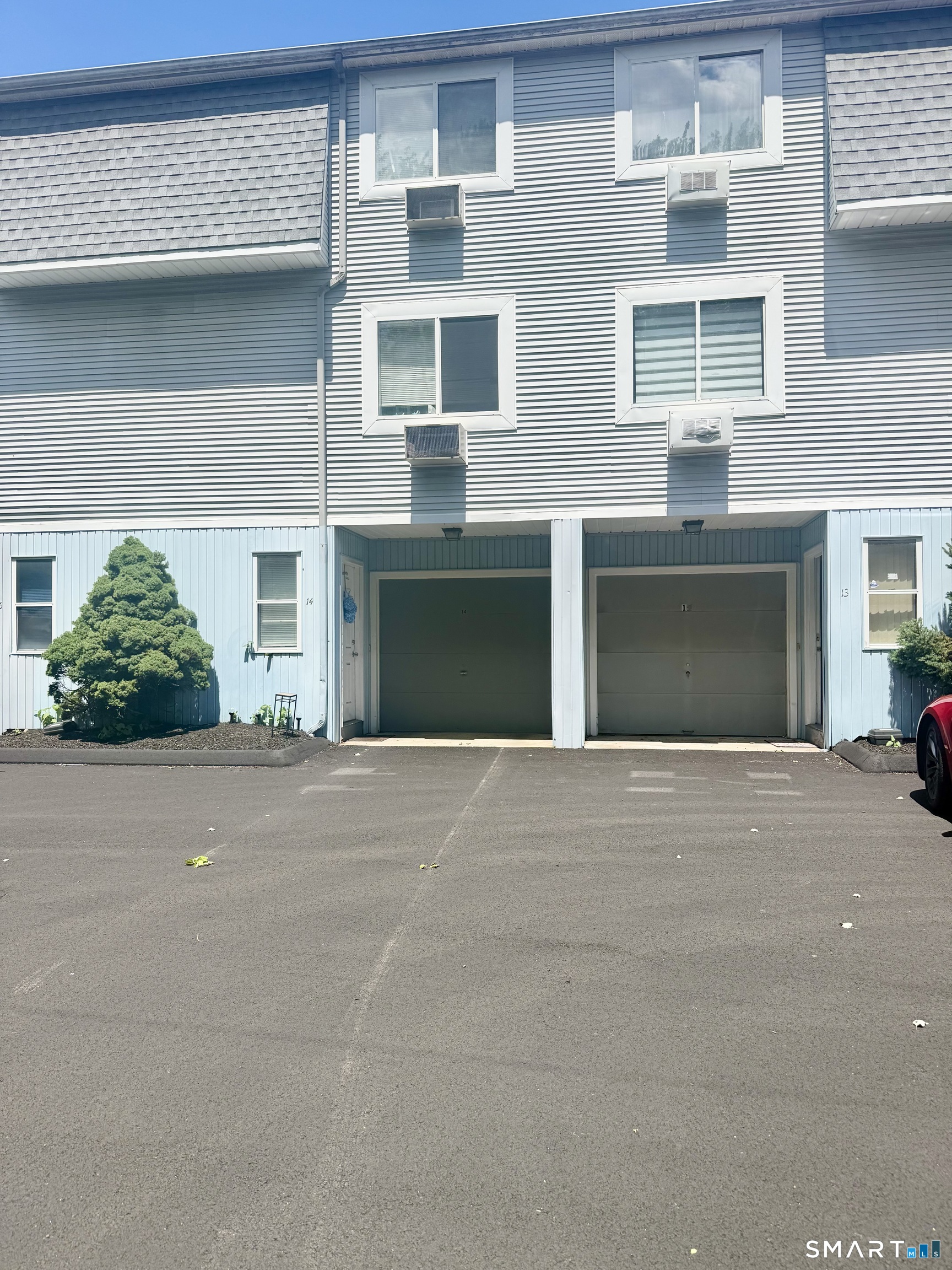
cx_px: 476
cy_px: 635
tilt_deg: +0.6
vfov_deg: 71.6
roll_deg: +0.4
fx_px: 880
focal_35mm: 24
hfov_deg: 56.8
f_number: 1.78
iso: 80
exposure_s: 1/5319
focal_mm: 6.76
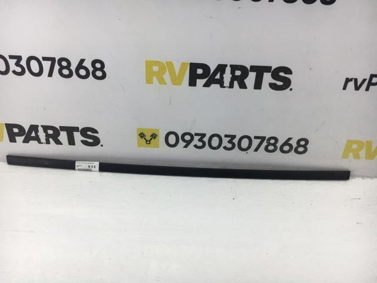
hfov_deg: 61.7
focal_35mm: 29
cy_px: 142
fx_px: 316
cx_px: 188
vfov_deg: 48.2
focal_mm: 4.15
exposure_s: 1/100
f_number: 2.2
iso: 40
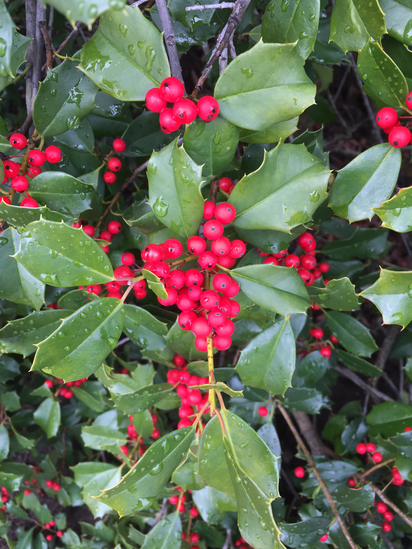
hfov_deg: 48.2
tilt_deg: -64.8
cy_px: 274
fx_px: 460
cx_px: 206
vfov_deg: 61.7
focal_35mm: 29
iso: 40
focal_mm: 4.15
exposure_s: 1/120
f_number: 2.2
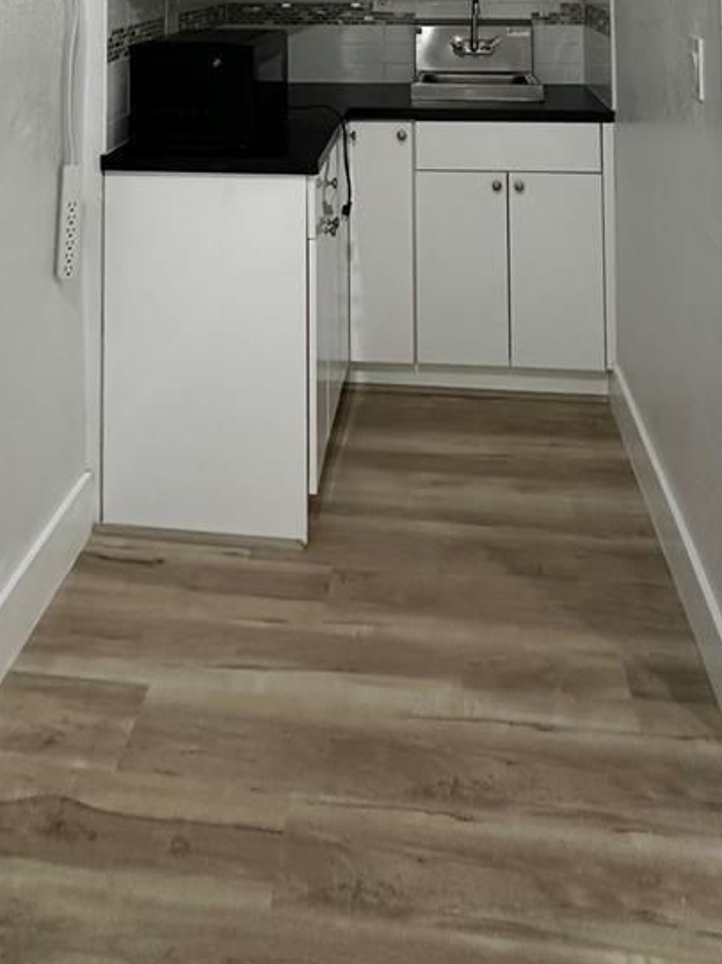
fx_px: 863
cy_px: -80
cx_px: 354
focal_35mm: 31
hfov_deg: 45.4
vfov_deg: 45.1
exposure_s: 1/60
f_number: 2.2
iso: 320
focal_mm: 2.22
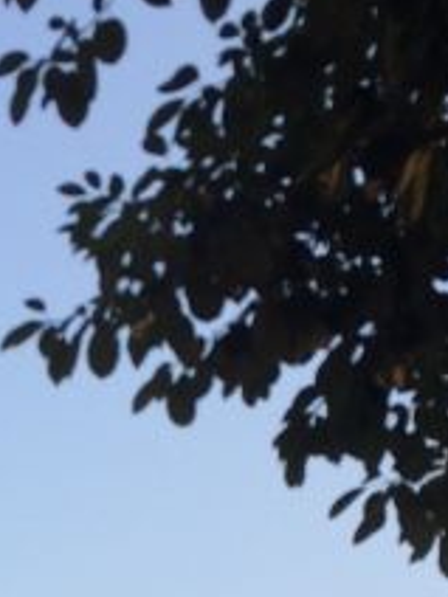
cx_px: -145
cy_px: 797
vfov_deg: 18.3
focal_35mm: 99
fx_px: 1708
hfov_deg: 14.3
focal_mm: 4.12
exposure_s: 1/805
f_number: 2.2
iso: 32
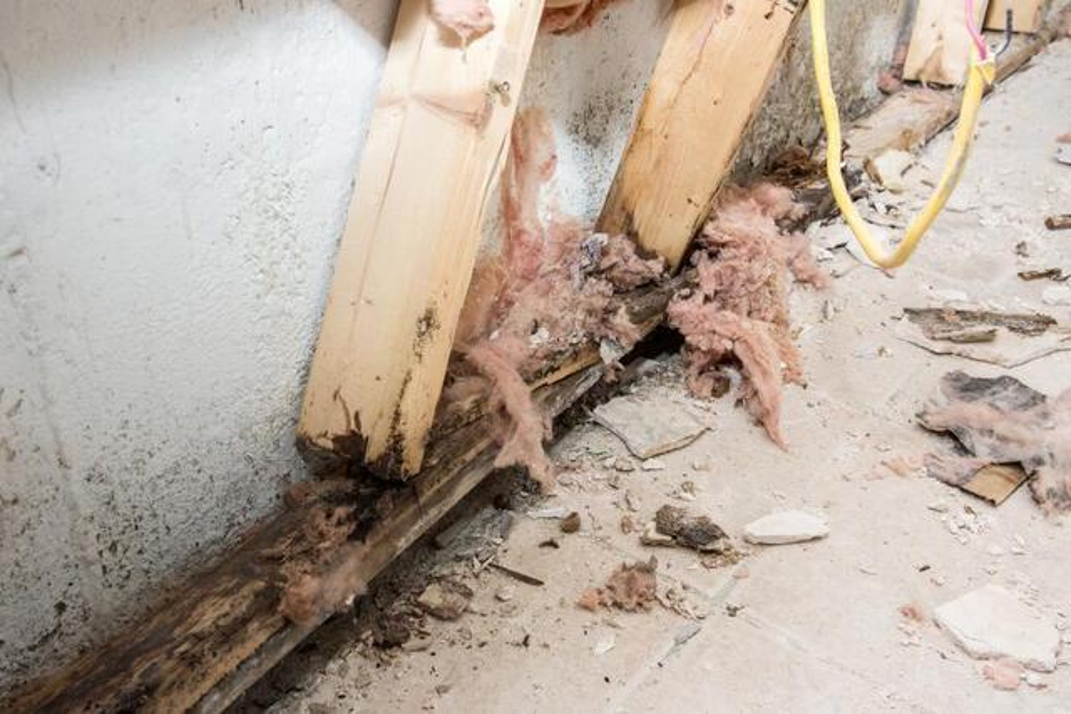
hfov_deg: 50.7
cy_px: 357
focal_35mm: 38
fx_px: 1131
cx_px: 536
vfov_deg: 35.1
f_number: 10
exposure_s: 1/100
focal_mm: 38
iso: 400
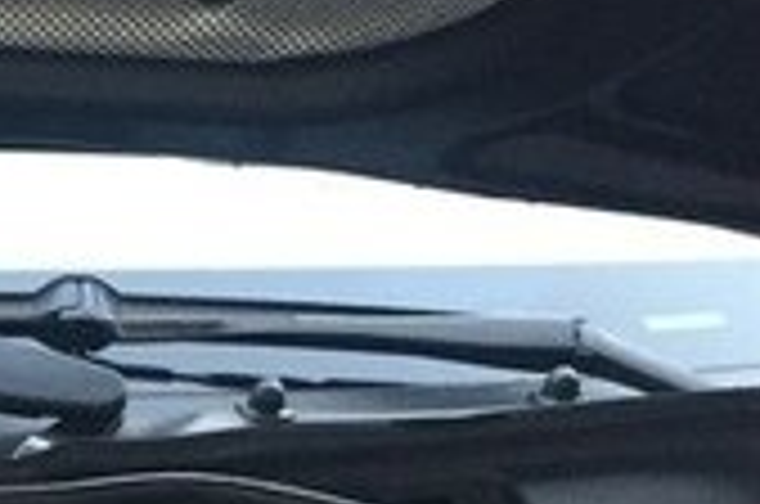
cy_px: 1042
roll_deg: -2.1
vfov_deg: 10.5
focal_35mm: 118
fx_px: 2486
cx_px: -121
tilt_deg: -30.2
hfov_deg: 16.7
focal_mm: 4.15
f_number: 2.2
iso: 250
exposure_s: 1/20
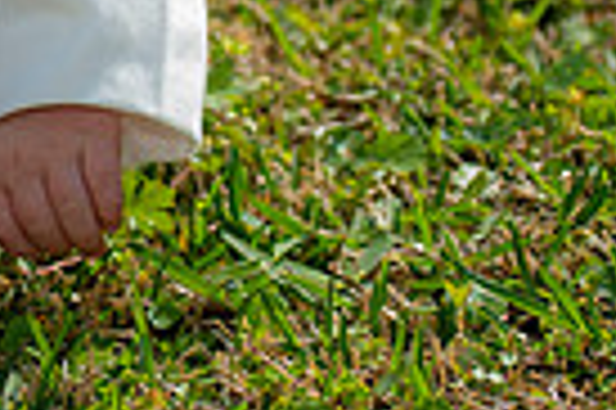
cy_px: -149
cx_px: -396
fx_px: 6170
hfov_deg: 5.6
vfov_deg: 3.8
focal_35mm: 361
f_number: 4
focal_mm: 85
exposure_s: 1/400
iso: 50
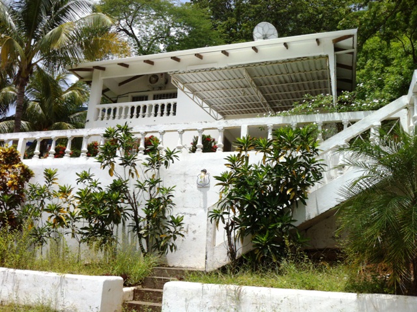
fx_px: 421
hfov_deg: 52.7
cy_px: 156
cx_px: 208
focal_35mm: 35
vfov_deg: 40.6
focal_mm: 3.85
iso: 80
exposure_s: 1/1774
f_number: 2.8
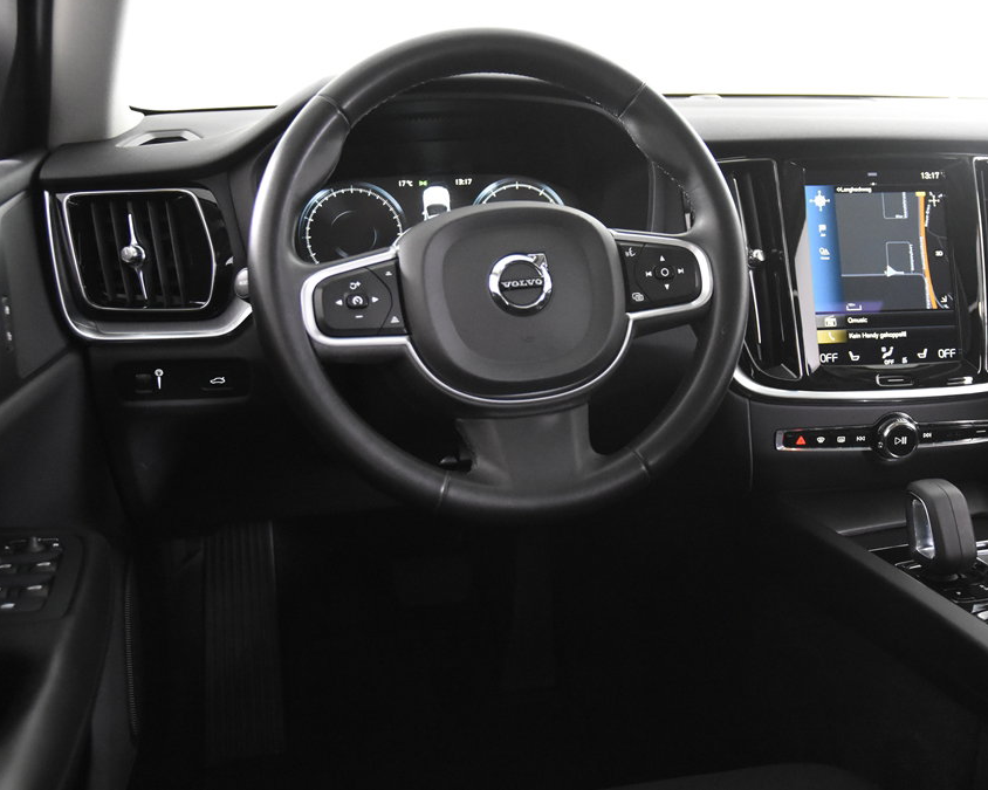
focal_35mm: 41
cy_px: 393
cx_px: 555
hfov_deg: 44.7
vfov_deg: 36.5
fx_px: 1199
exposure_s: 1/40
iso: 5000
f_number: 3
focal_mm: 24
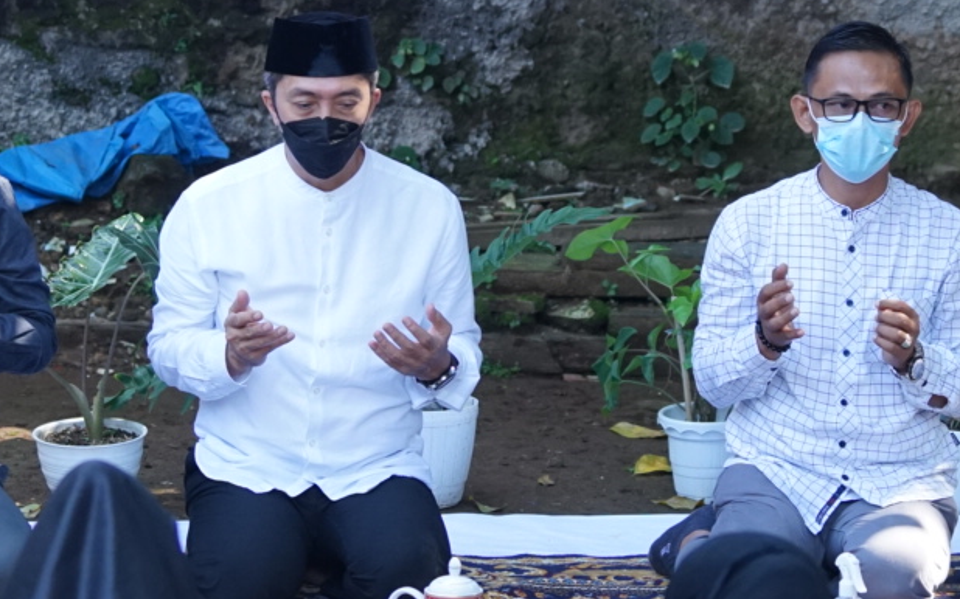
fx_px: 5232
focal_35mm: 200
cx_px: 410
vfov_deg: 6.6
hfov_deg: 10.5
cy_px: 183
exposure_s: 1/400
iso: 1250
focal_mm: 75
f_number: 4
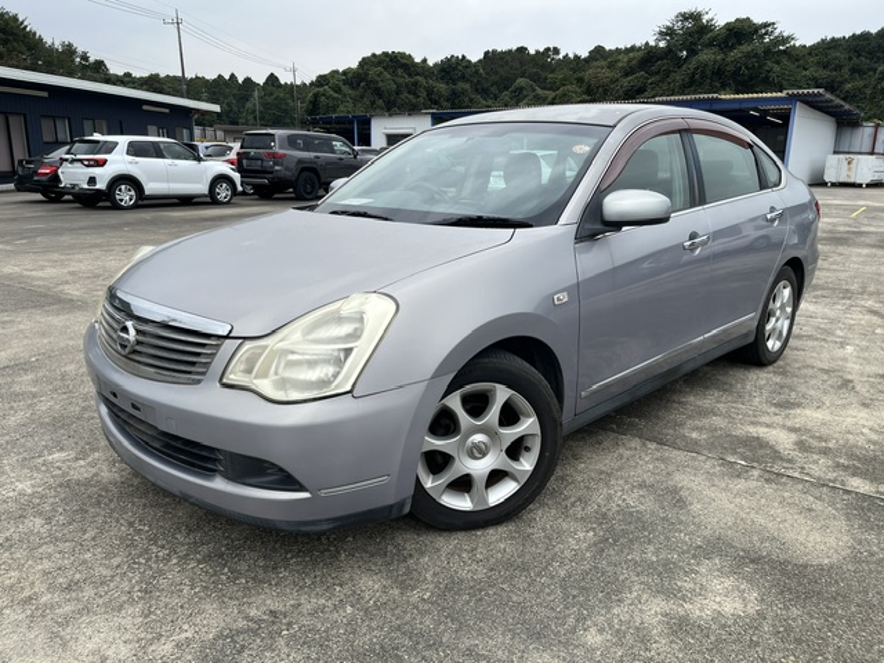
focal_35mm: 26
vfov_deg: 53.1
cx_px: 442
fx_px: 664
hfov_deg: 67.3
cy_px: 332
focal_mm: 5.1
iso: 50
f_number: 1.6
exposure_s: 1/1536
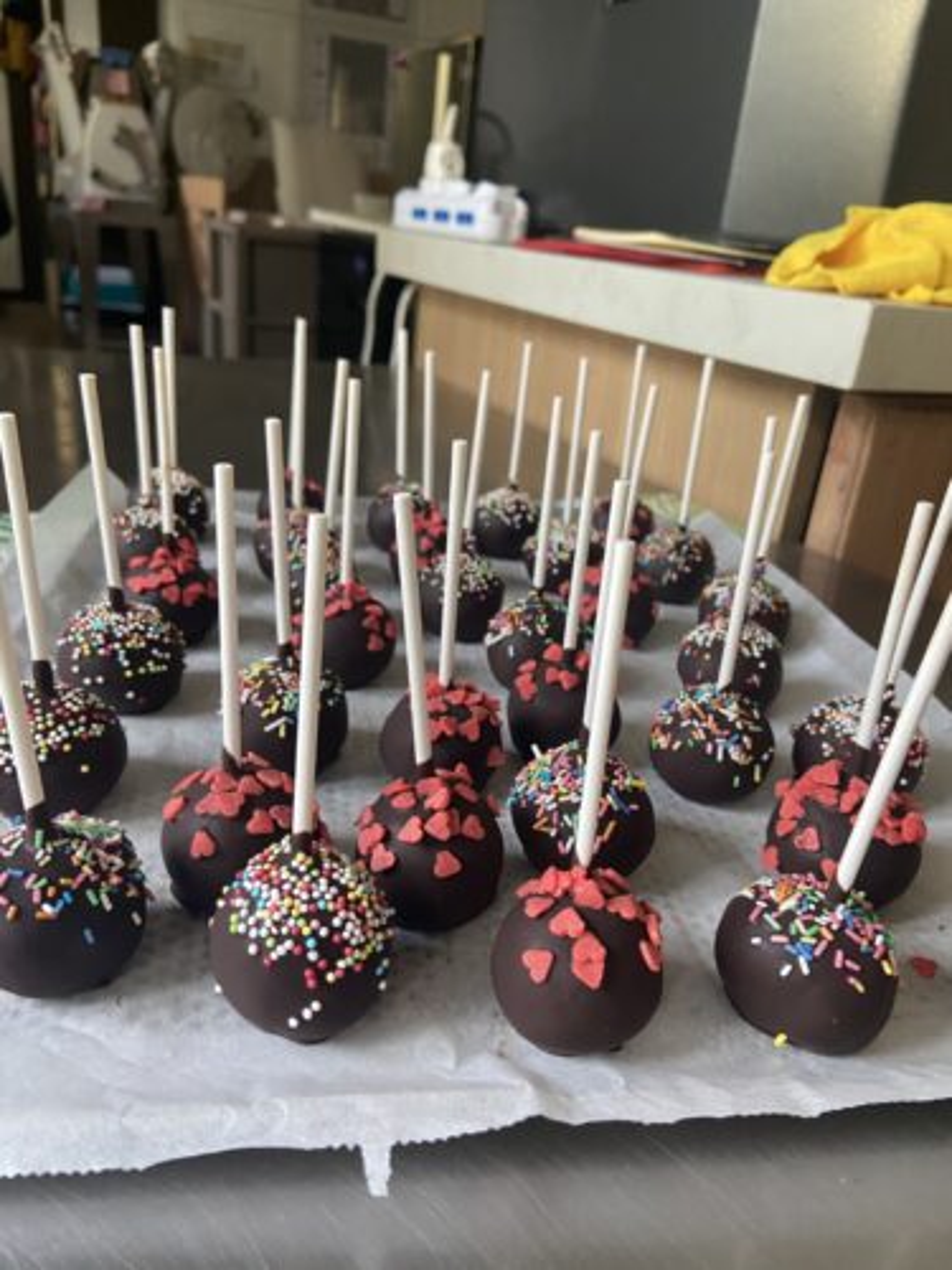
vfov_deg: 67.3
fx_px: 953
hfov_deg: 53.1
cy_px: 635
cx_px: 476
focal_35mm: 26
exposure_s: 1/60
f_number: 1.8
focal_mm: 4.25
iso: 200
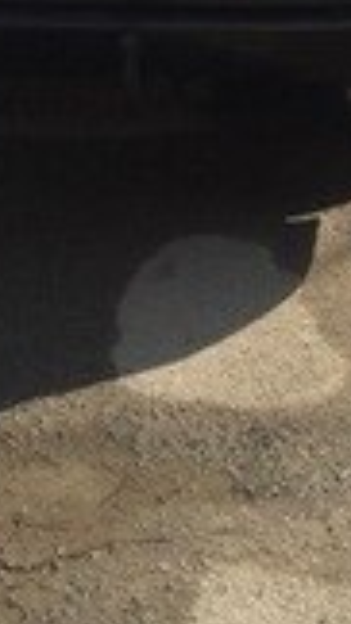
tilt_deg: -11.5
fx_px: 1607
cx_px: 166
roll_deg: -2.6
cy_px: -65
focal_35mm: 97
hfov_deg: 12.5
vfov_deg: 20.9
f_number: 2.2
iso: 32
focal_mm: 4.15
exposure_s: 1/1236
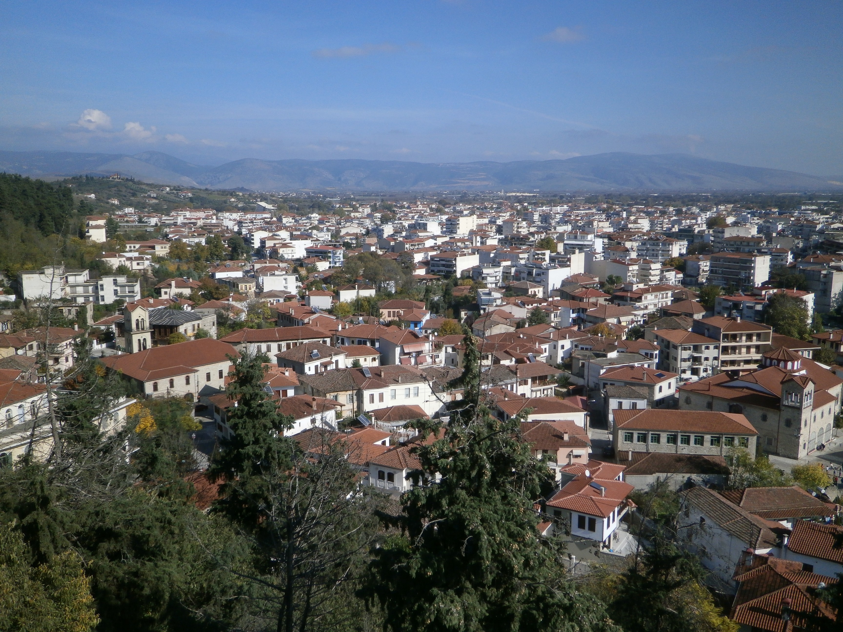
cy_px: 316
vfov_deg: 45.4
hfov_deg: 58.4
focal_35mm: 31
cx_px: 422
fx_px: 755
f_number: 2.9
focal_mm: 5.5
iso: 100
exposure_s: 1/2000
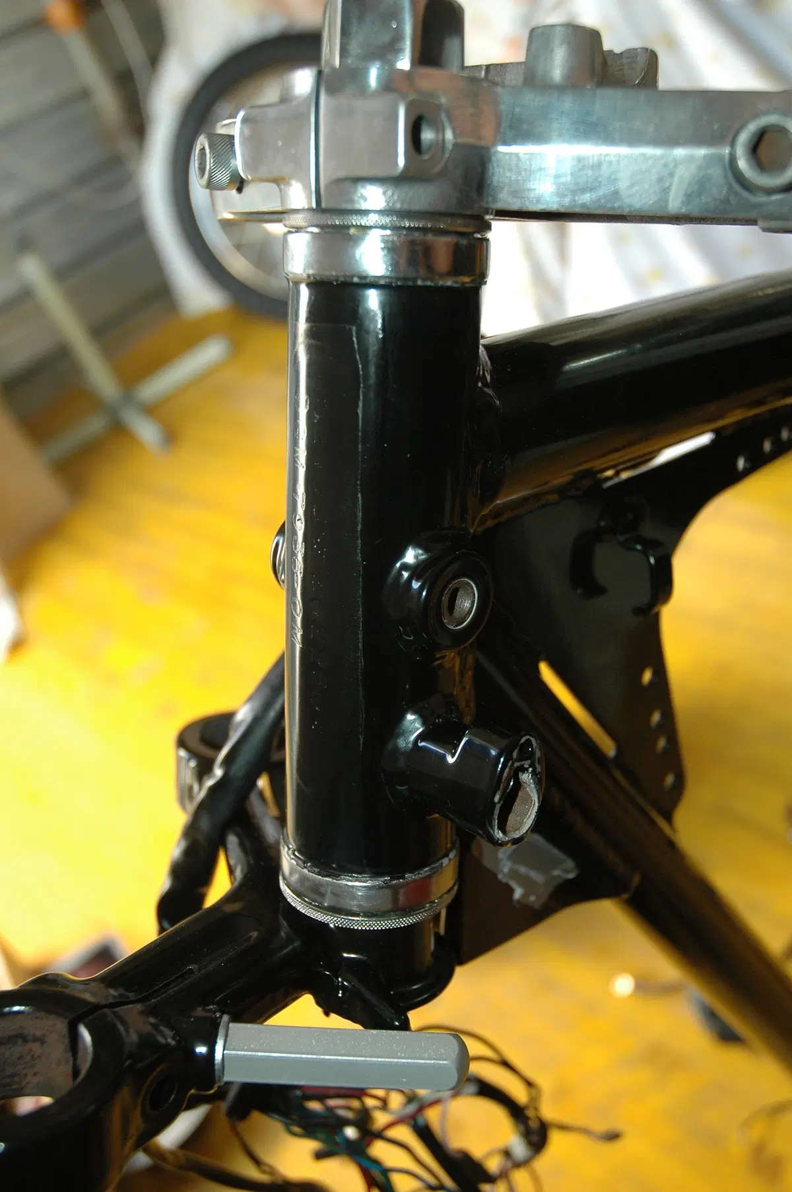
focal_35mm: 38
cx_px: 396
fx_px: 1240
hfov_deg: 35.4
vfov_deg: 51.3
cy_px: 596
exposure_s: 1/60
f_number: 3.8
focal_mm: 25
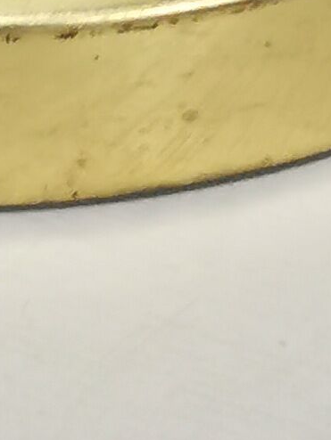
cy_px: -838
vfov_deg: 4.5
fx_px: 5452
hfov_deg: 3.5
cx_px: -187
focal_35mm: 428
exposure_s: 1/50
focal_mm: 5.58
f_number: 1.8
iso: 125
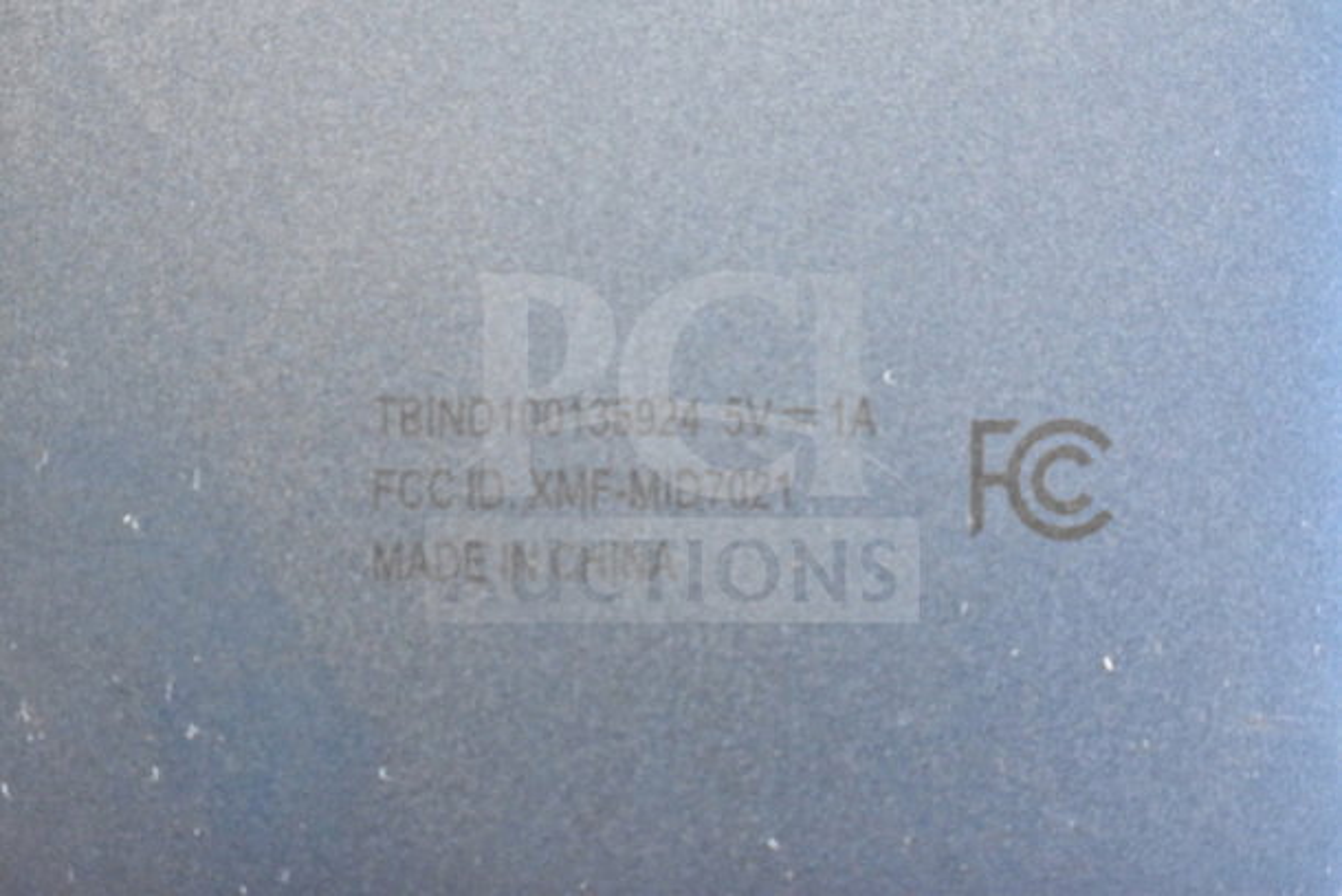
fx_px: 3076
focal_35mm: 82
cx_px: 671
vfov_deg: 16.6
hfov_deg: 24.6
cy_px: 448
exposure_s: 1/100
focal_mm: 55
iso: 14400
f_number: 5.6
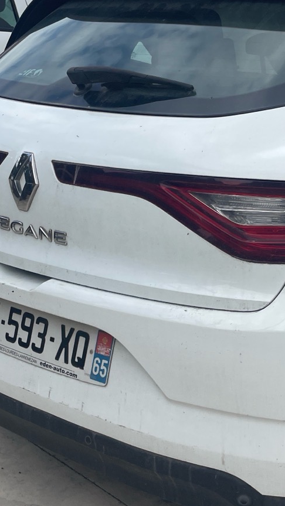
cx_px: 302
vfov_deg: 35.4
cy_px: 244
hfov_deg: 19.6
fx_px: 793
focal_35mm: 59
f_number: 1.6
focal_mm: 4.2
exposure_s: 1/2618
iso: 32
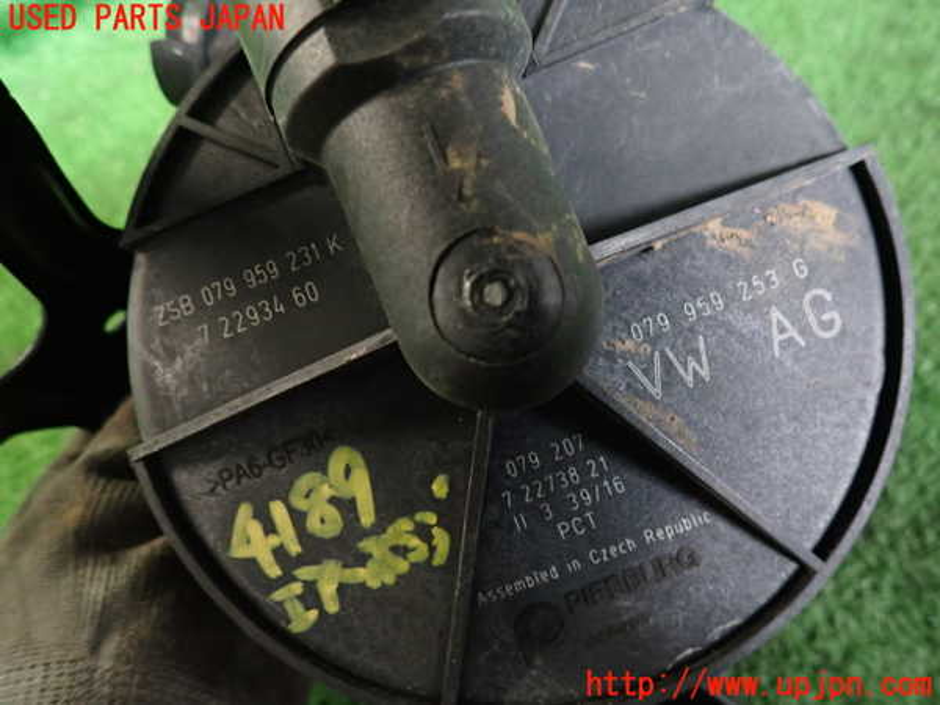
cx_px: 470
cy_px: 352
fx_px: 679
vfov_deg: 54.9
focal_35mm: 25
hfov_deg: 69.4
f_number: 2
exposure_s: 1/30
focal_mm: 4.5
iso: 400
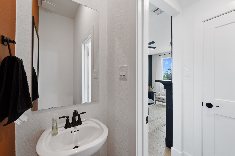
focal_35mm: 14
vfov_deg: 81.2
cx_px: 118
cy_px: 78
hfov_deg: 104.3
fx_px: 91
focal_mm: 14
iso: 320
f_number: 9
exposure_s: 1/2.5
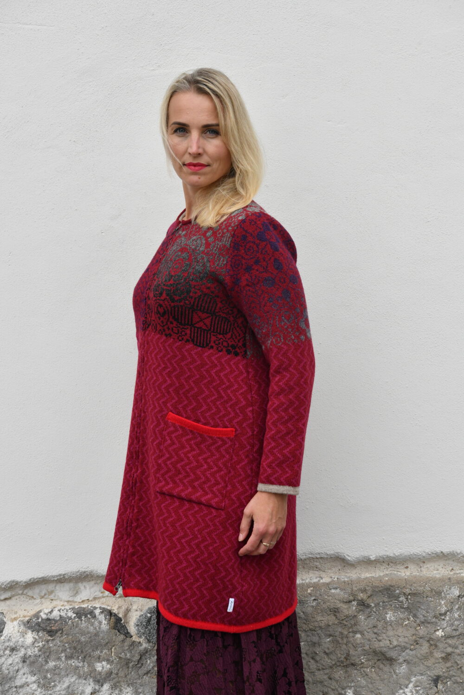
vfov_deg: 28.8
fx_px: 1353
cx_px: 232
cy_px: 348
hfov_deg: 19.5
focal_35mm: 70
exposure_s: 1/500
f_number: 11
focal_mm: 70
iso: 1600
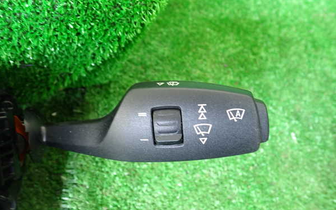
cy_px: 109
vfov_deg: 39.5
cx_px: 168
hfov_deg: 59.6
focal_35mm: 32
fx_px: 293
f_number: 2.3
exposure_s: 1/30
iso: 320
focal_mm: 5.4
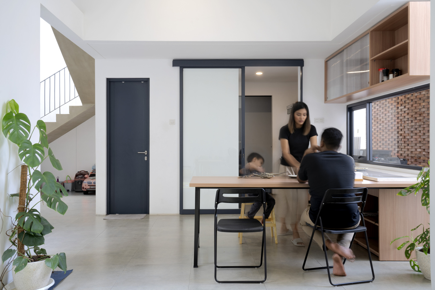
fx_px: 423
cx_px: 218
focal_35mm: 35
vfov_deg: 37.9
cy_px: 145
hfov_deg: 54.4
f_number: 13
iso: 100
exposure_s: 1/1.25
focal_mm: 35
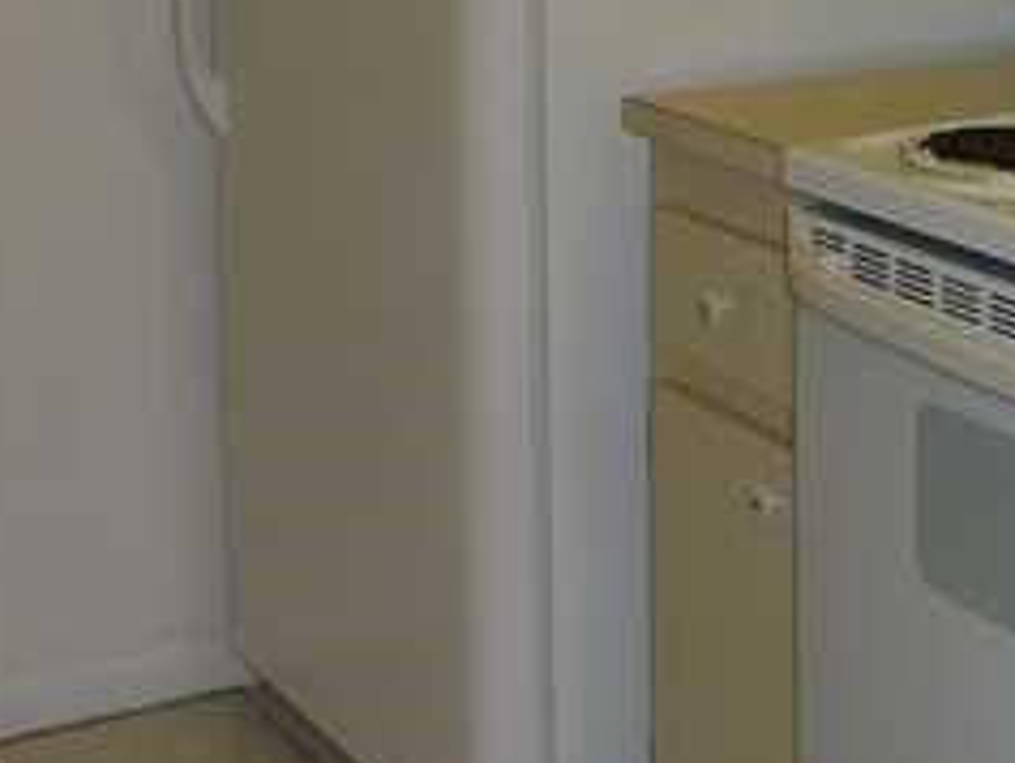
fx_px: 2376
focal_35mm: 81
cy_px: -86
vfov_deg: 17.6
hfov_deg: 23.4
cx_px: 929
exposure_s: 1/60
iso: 200
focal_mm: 4.3
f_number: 4
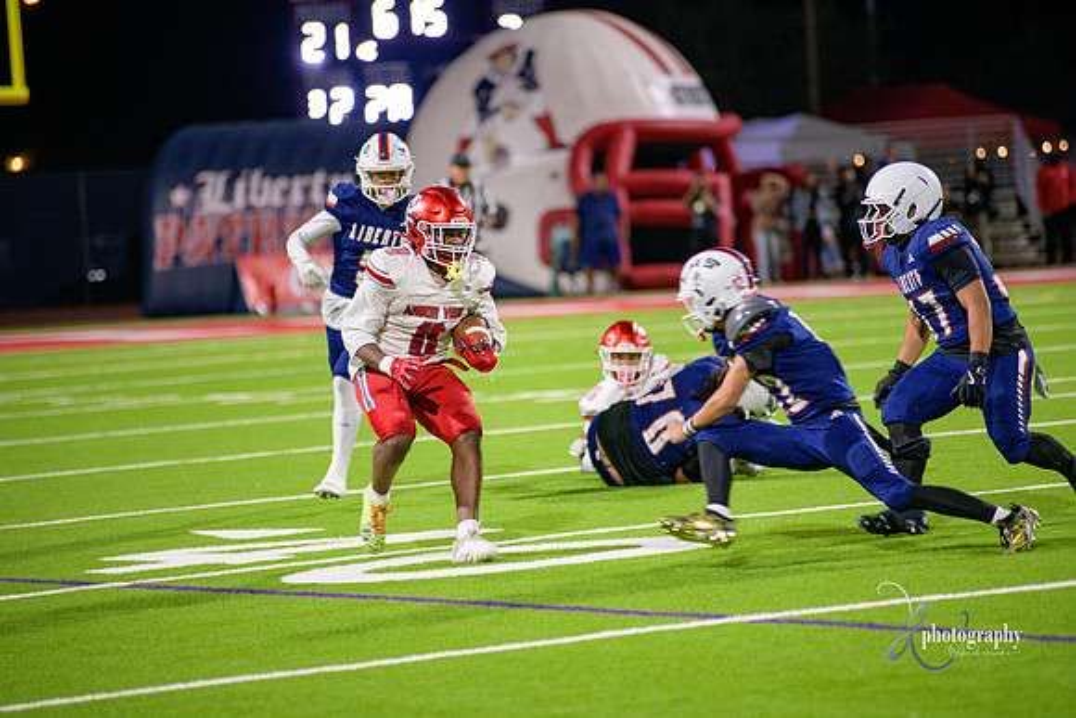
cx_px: 538
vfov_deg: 6.9
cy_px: 359
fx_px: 5979
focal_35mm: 200
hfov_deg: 10.3
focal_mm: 200
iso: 2000
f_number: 2.8
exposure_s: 1/320
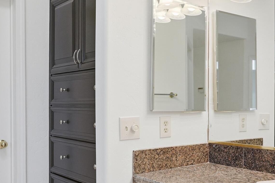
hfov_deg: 39.6
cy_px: 100
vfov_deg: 27.9
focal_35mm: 48
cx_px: 211
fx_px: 369
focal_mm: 18.5
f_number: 9
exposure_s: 1/100
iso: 100
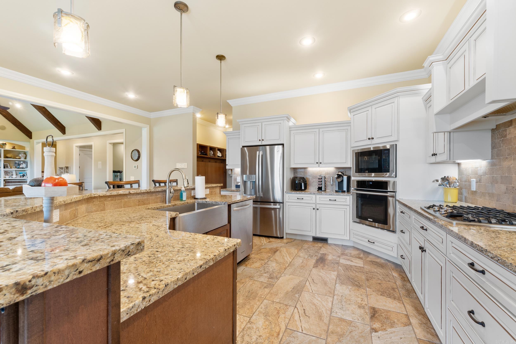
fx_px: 215
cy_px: 172
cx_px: 258
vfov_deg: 77.3
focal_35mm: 15
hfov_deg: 100.4
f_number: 9
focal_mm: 10
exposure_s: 1/1.25
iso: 200
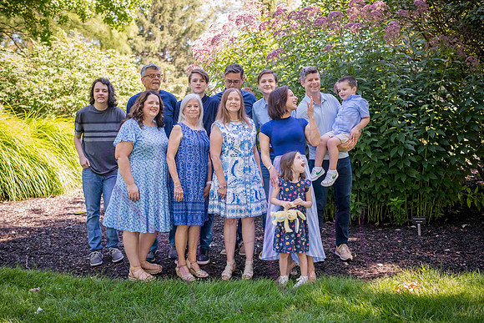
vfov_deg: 27.0
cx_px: 242
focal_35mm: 50
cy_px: 162
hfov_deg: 39.6
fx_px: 672
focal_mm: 50
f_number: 3.2
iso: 400
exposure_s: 1/320
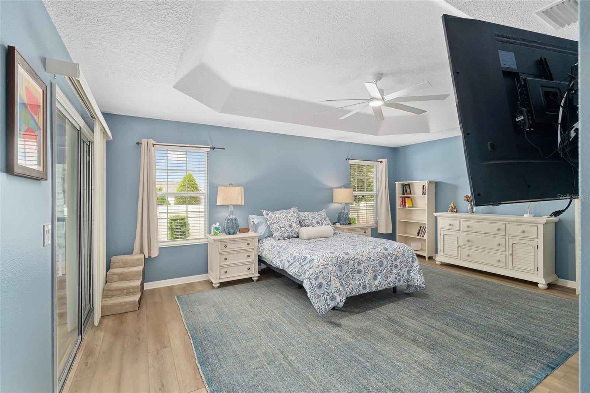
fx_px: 262
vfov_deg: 73.7
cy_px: 196
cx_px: 295
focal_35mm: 16
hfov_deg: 96.7
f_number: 8
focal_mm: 16
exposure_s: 1/15
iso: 500
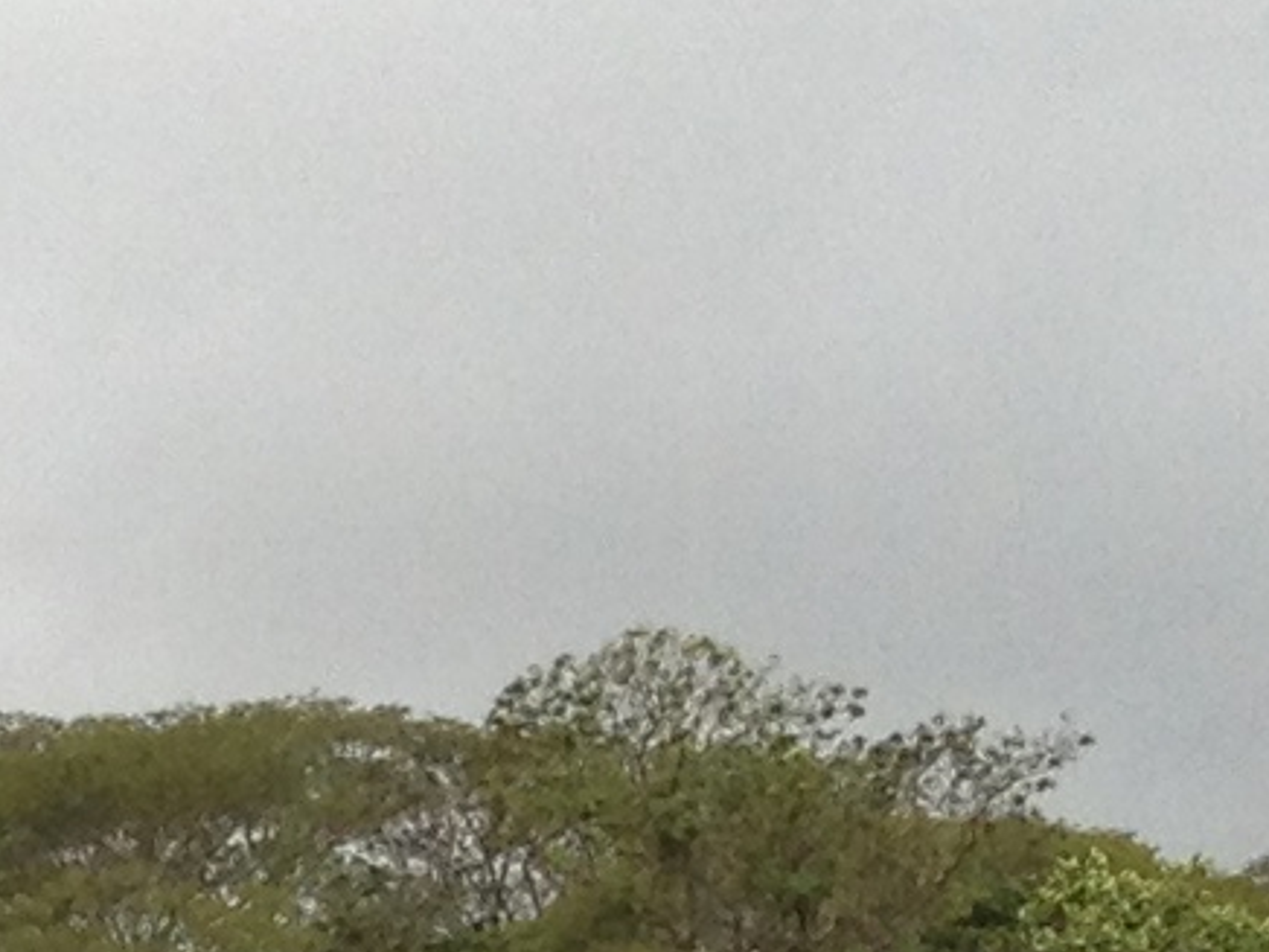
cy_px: 2713
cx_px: -1962
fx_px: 9605
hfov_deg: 7.0
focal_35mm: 262
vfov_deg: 5.4
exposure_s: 1/137
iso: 50
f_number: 2.4
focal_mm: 4.28
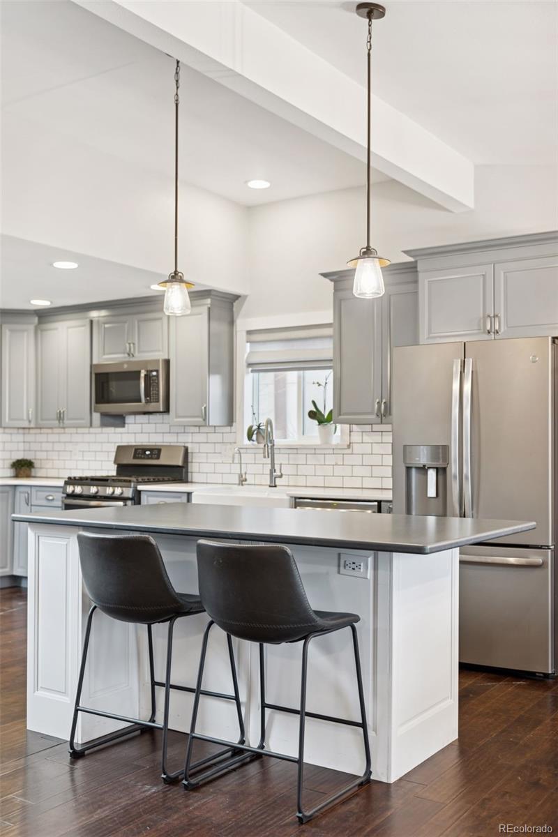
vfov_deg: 53.1
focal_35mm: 36
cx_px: 279
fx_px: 837
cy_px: 418
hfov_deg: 36.9
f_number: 3.5
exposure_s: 1/40
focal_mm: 36
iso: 400
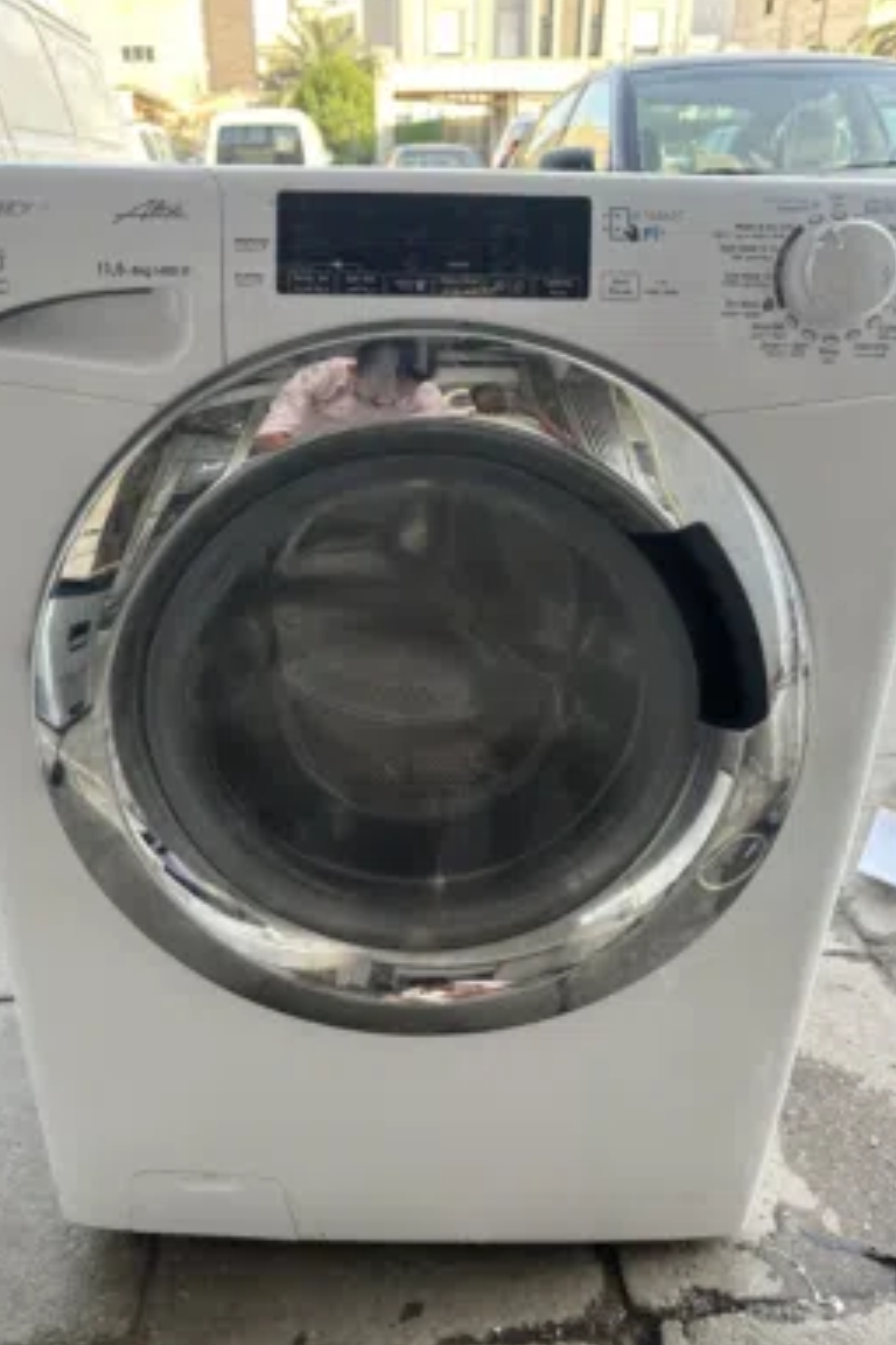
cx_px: 406
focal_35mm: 26
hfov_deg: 49.5
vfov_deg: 69.4
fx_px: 971
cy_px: 658
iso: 100
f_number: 1.78
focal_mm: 6.86
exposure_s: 1/137
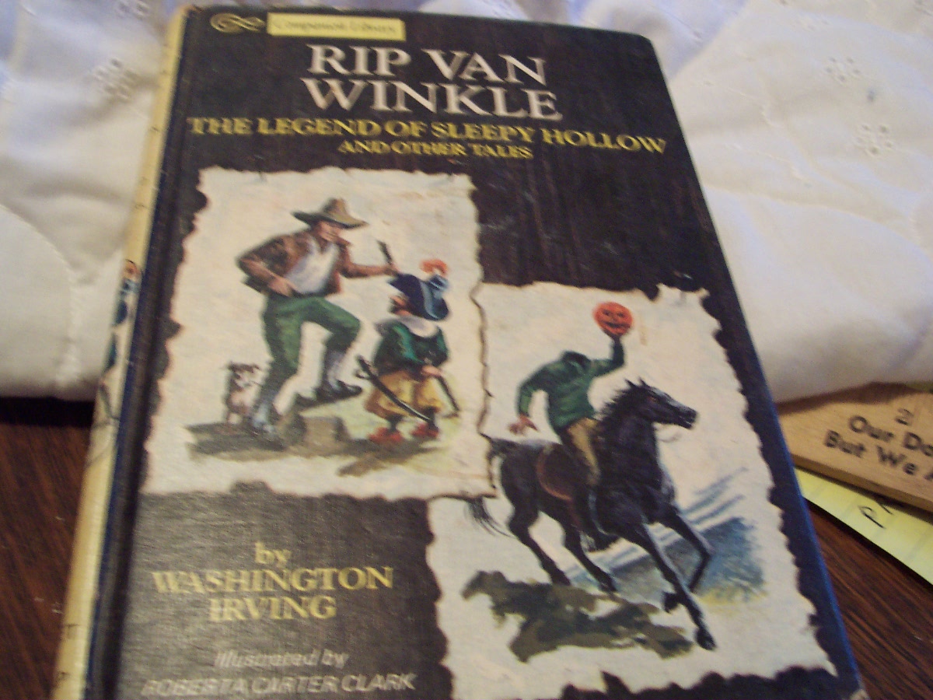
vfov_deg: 38.7
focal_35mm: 37
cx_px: 466
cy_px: 350
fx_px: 997
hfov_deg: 50.1
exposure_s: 1/10
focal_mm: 5.6
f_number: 2.8
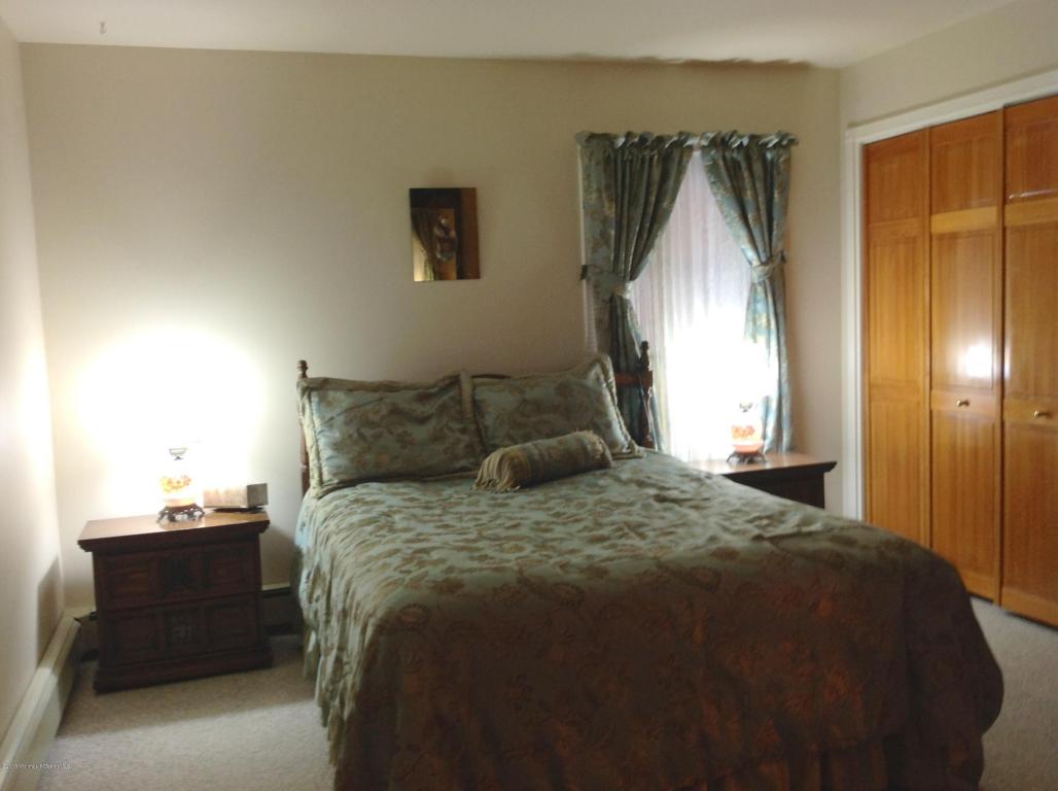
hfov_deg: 52.7
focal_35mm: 35
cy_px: 396
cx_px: 529
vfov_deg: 40.6
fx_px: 1068
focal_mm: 4.28
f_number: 2.4
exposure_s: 1/15
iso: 80
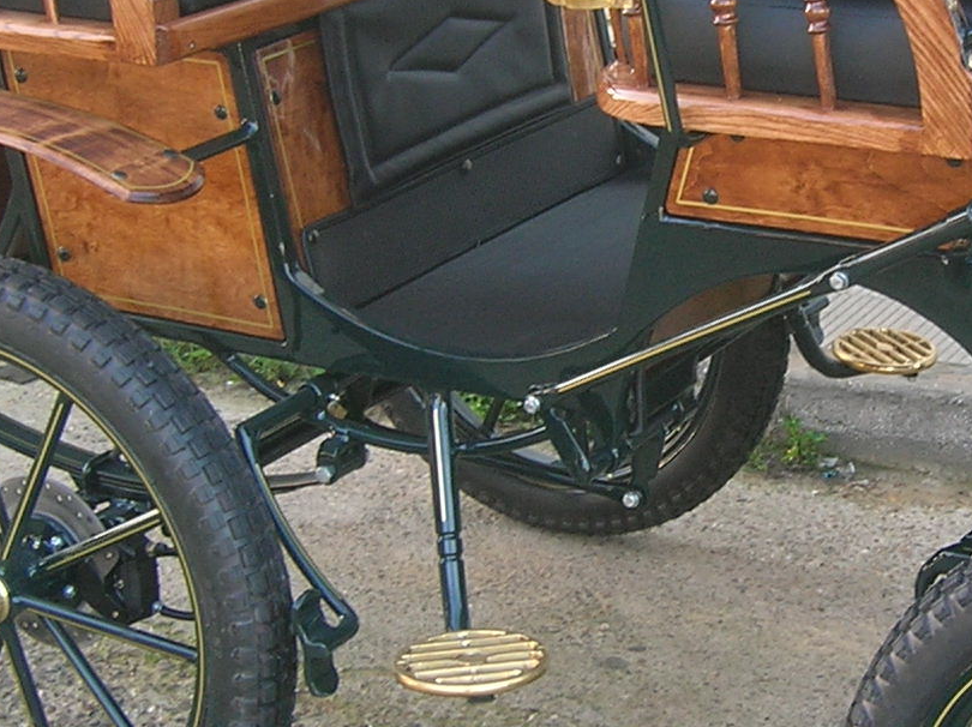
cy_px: 343
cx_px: 725
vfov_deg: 15.4
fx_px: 2693
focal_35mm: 96
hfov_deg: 20.3
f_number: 2.9
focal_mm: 5.7
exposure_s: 1/46.4
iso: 50
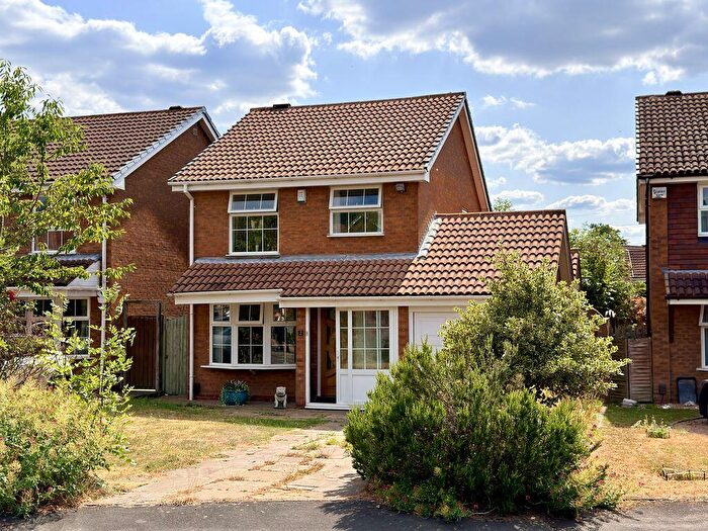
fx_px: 879
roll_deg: +2.5
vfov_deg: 33.6
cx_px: 354
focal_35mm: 43
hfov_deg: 43.9
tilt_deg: +2.7
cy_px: 266
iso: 64
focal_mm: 6.76
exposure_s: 1/5988
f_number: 1.78
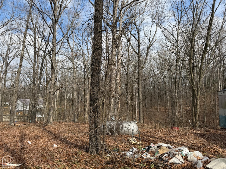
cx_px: 113
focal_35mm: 24
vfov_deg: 56.8
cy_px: 84
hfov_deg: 71.6
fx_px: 157
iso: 80
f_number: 1.78
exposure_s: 1/3279
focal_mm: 6.76
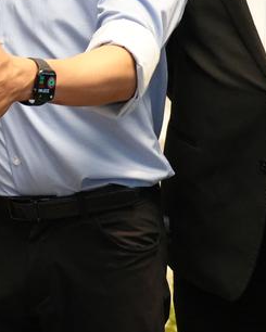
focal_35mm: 139
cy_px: 10
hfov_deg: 10.6
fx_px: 1367
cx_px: -165
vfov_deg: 13.7
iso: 5000
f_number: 4
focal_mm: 42
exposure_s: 1/160
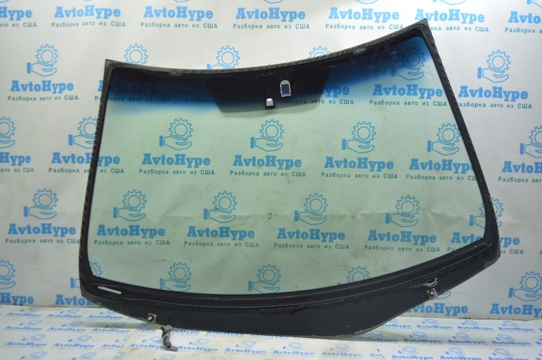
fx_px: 451
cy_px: 180
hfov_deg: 62.0
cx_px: 271
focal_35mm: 30
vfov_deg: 43.5
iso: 400
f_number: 3.5
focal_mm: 20
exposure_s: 1/40
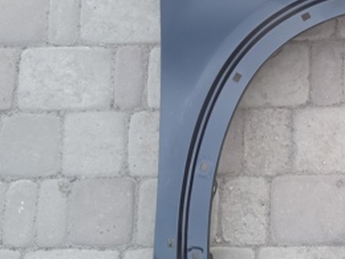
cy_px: 25
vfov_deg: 20.9
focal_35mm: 69
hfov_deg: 25.9
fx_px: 688
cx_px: 387
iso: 129
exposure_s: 1/100
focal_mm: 3.43
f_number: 2.2
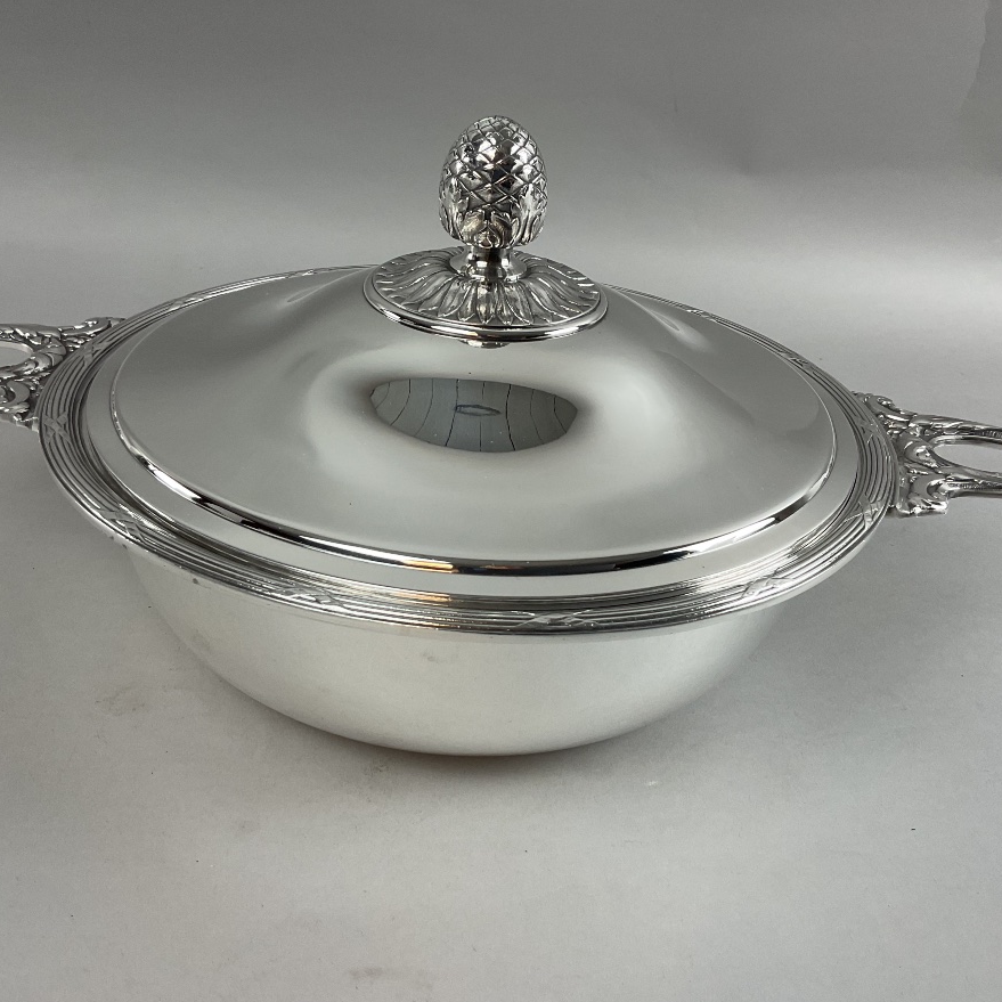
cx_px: 522
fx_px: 1146
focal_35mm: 35
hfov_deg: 47.2
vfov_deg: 47.2
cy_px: 492
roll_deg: -6.2
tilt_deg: -28.4
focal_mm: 3
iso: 40
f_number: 1.8
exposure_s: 1/100
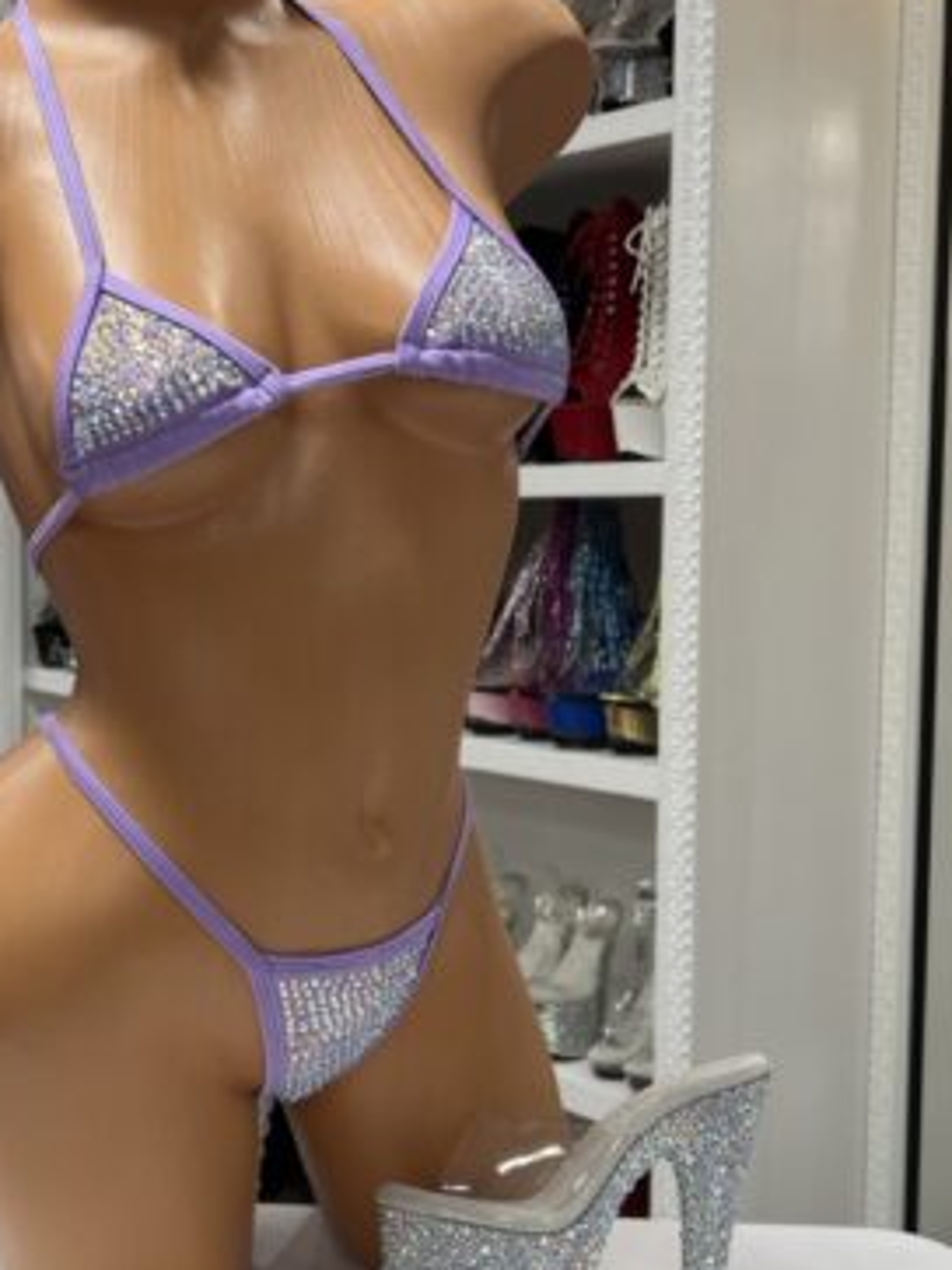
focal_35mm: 43
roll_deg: +2.0
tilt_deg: -1.9
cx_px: 312
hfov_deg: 33.3
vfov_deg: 43.9
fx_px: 1578
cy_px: 623
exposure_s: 1/60
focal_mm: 5.7
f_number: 1.5
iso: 80
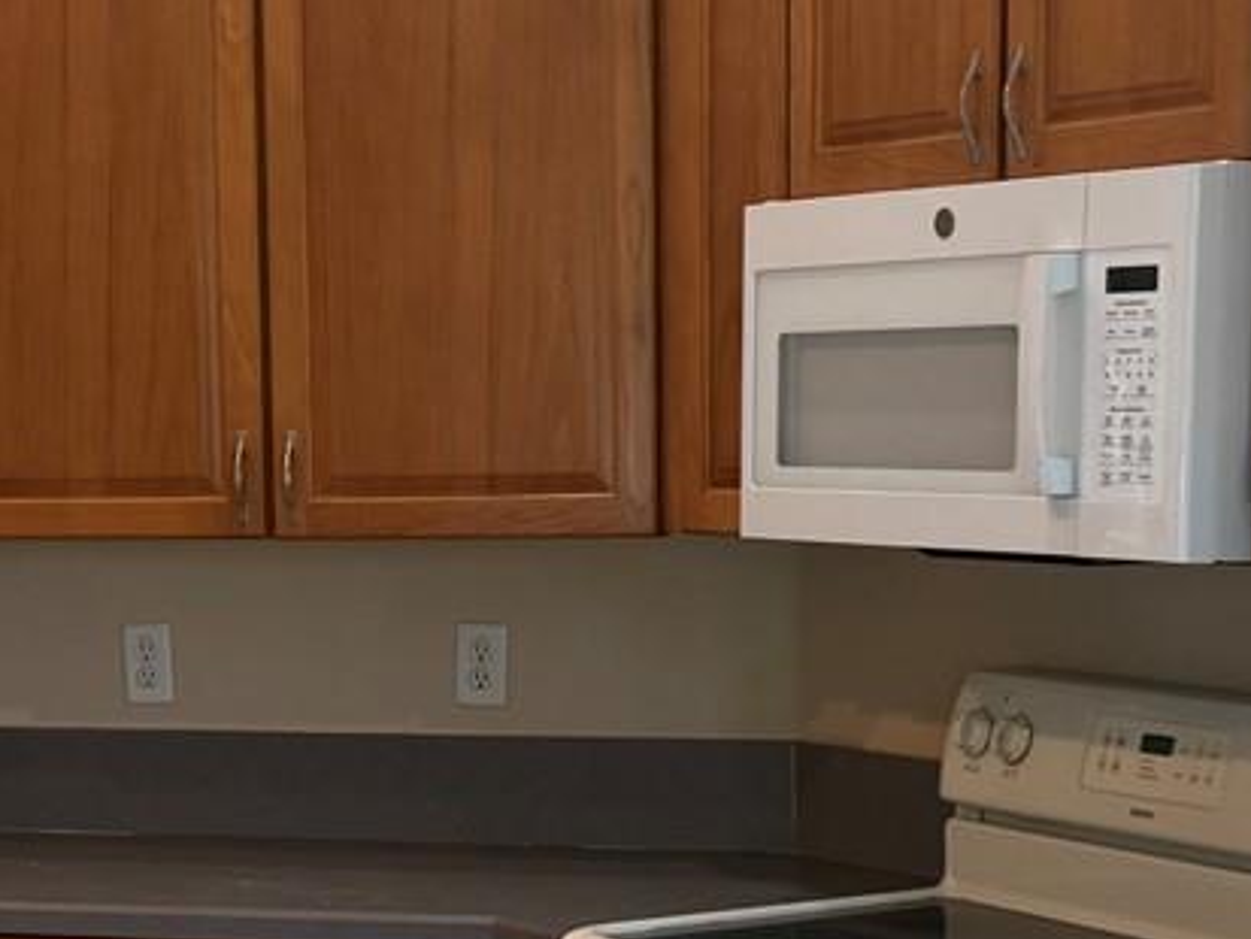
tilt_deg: -3.8
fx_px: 3362
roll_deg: +2.2
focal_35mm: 93
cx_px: 185
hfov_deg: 20.7
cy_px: 697
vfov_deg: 15.8
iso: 125
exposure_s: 1/120
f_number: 1.78
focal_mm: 6.76
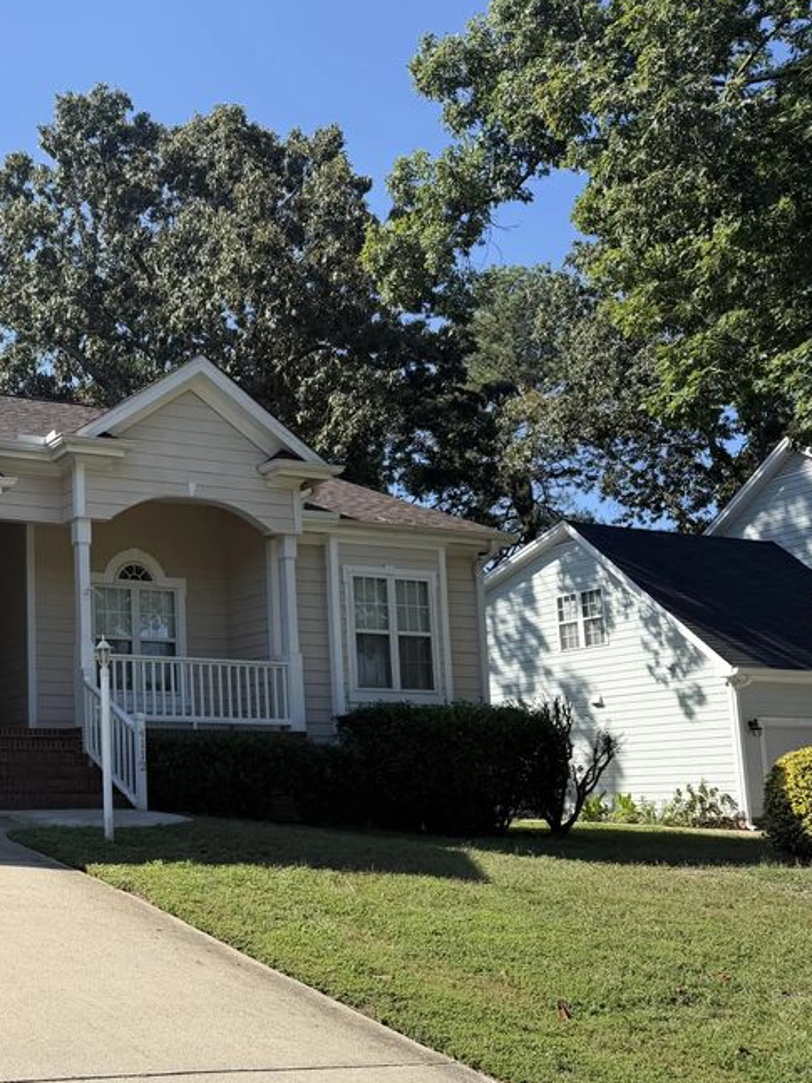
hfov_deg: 34.0
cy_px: 618
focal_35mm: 38
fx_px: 1189
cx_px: -20
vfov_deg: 48.8
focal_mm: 6.76
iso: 80
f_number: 1.78
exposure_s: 1/3021
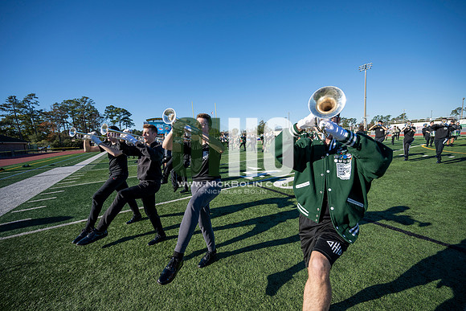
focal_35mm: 14
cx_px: 233
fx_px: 181
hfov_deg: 104.2
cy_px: 156
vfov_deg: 81.2
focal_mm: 14
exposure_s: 1/2000
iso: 160
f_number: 4
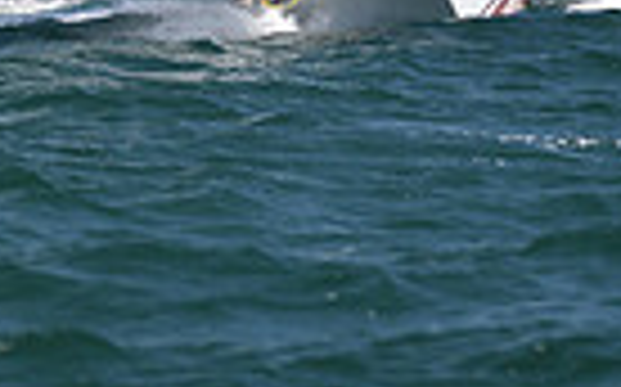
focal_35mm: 385
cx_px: 43
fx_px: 6511
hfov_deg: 5.5
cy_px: -832
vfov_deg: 3.3
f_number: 4
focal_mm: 90
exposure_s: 1/1000
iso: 200
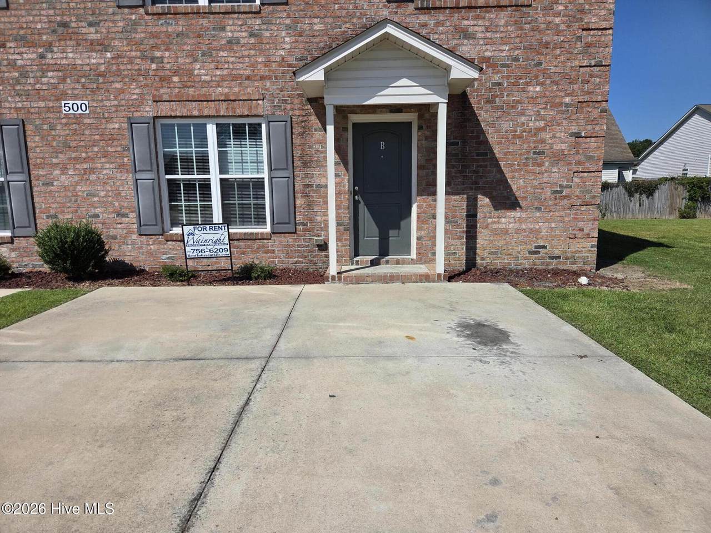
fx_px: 472
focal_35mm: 23
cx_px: 356
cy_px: 266
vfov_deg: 58.9
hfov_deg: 73.9
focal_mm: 5.4
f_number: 1.8
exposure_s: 1/7891
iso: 64
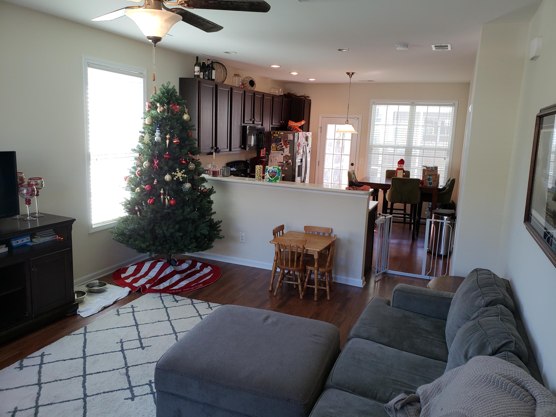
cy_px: 208
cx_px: 278
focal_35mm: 26
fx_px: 418
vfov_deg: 53.1
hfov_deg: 67.3
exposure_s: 1/60
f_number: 2.4
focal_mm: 4.3
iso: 125
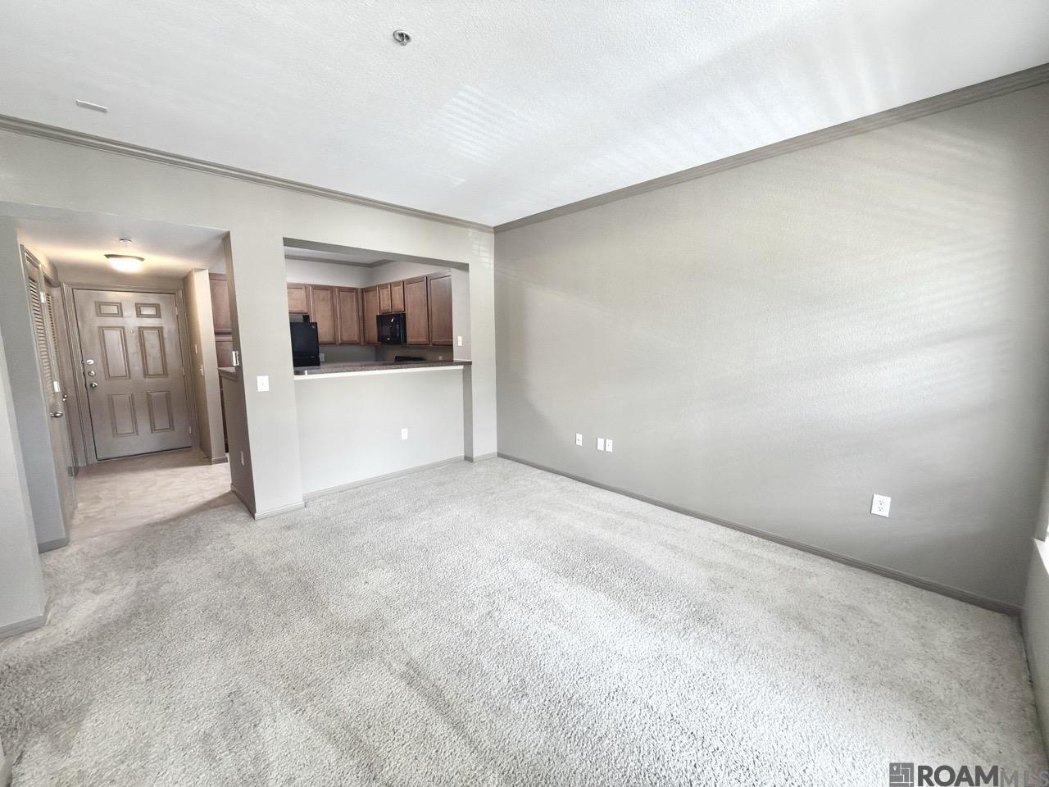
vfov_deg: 85.7
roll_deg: +0.3
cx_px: 524
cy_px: 394
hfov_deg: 102.1
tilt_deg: -8.5
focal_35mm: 14
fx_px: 424
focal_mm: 2.22
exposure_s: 1/30
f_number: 2.2
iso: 125
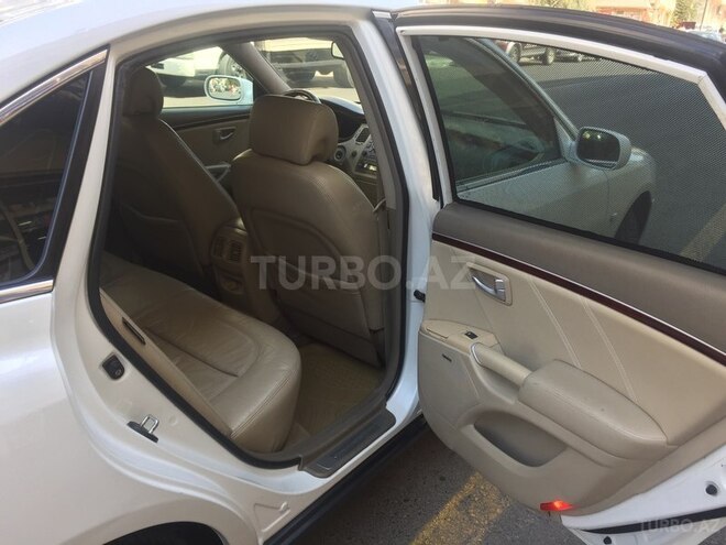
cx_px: 363
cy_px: 272
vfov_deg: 48.2
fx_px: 608
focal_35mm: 29
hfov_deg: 61.7
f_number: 2.2
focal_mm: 4.15
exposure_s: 1/169
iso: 32
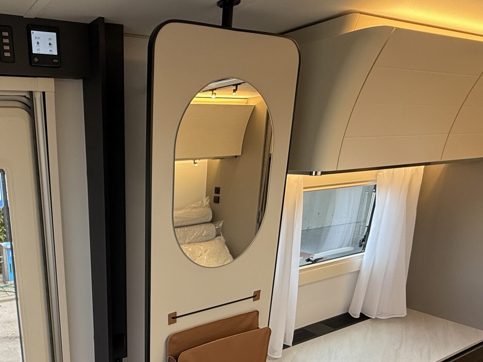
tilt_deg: -16.9
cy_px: 275
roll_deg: +0.8
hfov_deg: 59.0
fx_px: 391
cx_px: 103
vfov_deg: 47.7
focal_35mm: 28
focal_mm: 2.22
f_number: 2.2
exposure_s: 1/99
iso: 125
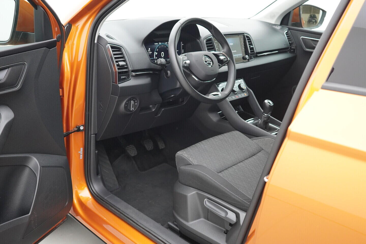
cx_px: 183
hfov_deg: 53.2
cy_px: 122
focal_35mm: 36
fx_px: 366
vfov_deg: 36.8
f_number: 2.8
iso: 1600
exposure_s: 1/320
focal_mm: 24
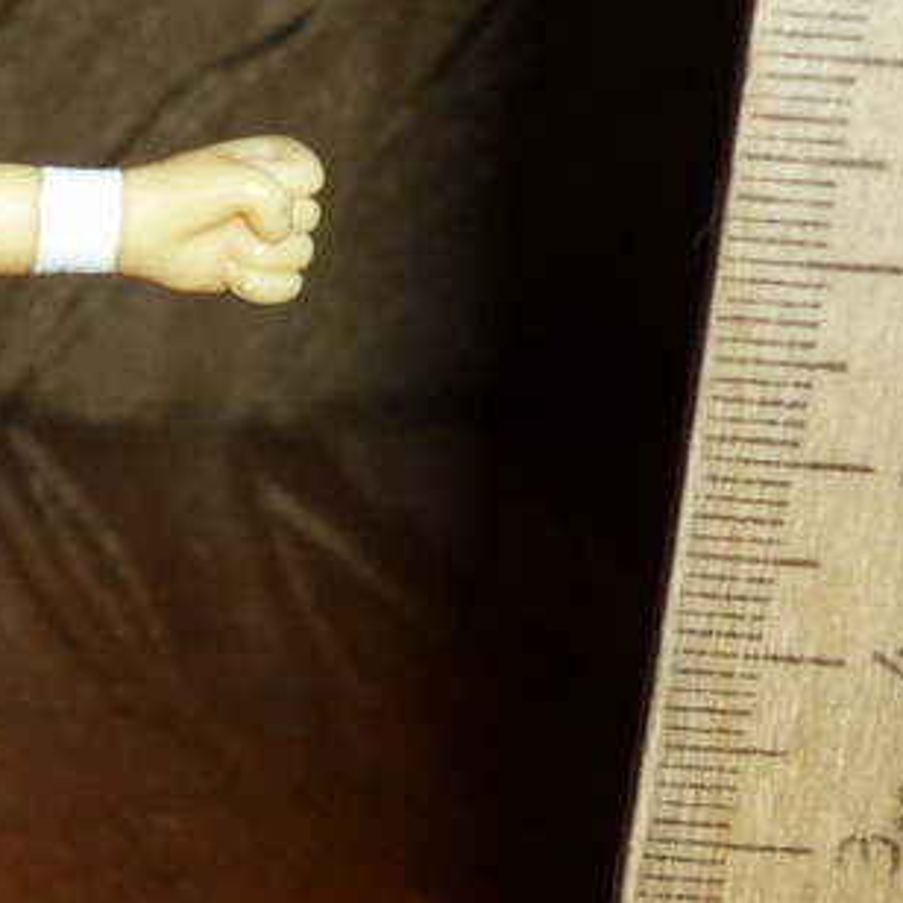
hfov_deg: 15.9
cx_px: -424
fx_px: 2981
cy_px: 537
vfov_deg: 17.2
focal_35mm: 101
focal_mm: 5.5
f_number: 2.8
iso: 100
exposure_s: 1/30
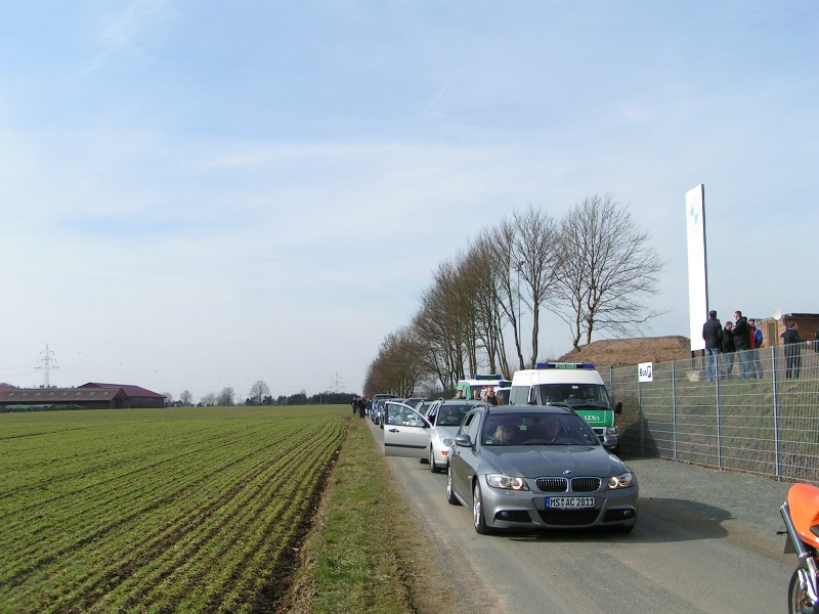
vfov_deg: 37.7
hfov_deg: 49.0
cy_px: 307
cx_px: 410
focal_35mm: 38
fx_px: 899
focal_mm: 5.8
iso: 50
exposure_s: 1/400
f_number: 5.6
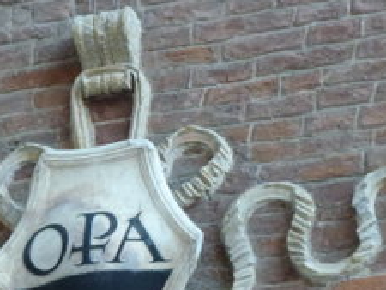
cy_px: 251
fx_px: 4385
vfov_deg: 3.8
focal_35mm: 393
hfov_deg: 5.0
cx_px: 100
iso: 400
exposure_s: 1/100
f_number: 5.3
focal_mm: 27.7
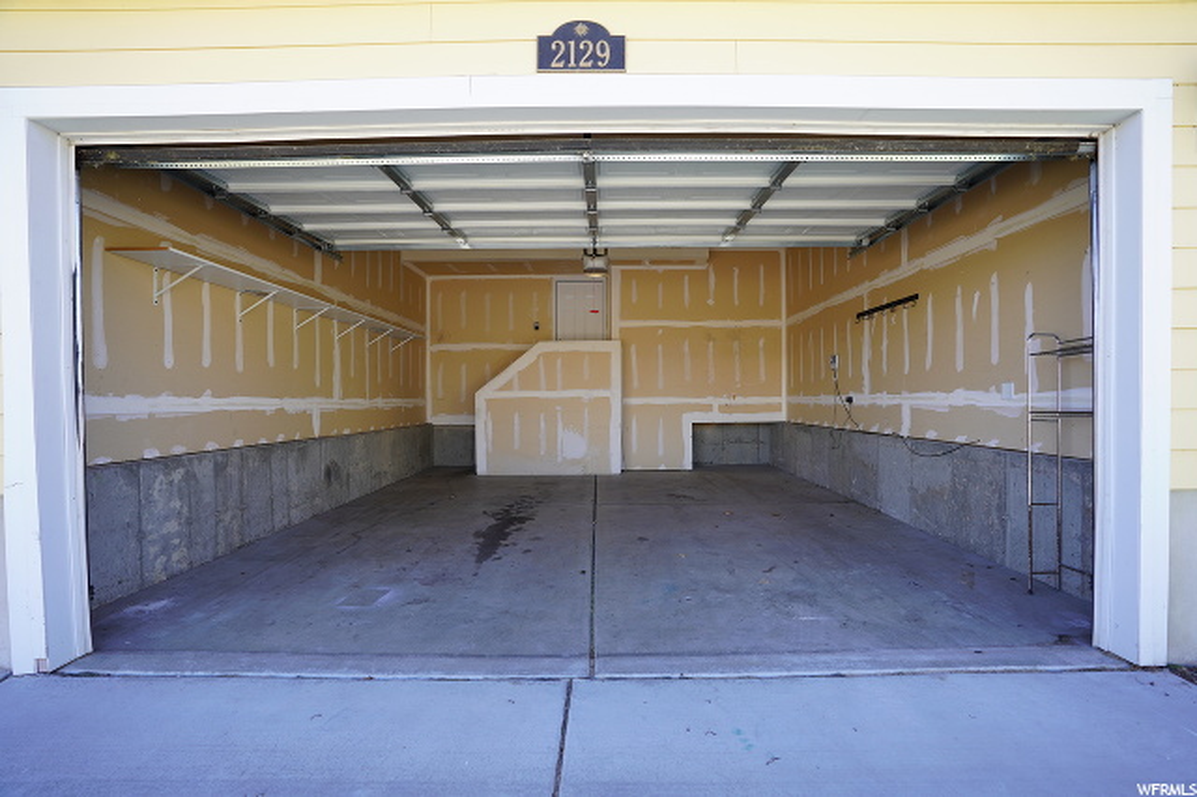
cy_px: 398
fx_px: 532
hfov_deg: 96.8
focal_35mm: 16
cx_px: 598
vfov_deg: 73.7
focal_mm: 16
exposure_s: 1/80
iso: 100
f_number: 4.5
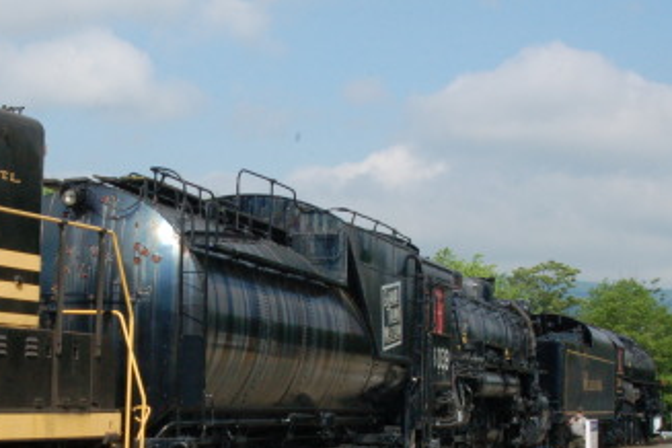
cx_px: 198
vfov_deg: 16.6
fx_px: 1531
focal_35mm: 82
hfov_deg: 24.6
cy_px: 320
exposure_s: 1/200
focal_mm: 28
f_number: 20
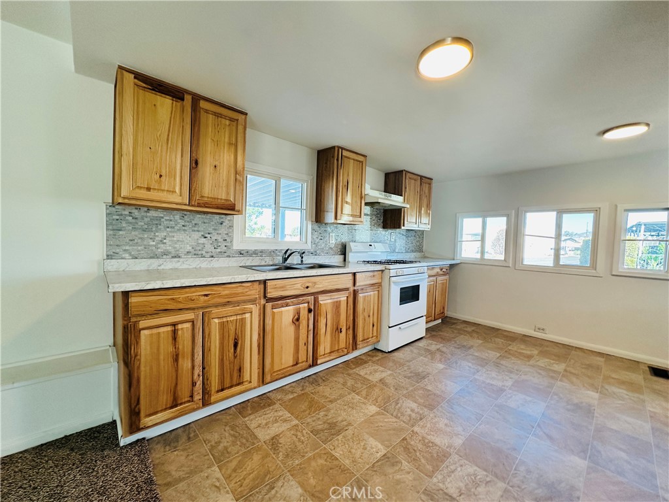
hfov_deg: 102.1
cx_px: 334
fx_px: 271
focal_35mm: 14
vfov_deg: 85.7
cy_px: 251
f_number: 2.2
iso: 125
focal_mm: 2.22
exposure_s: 1/120
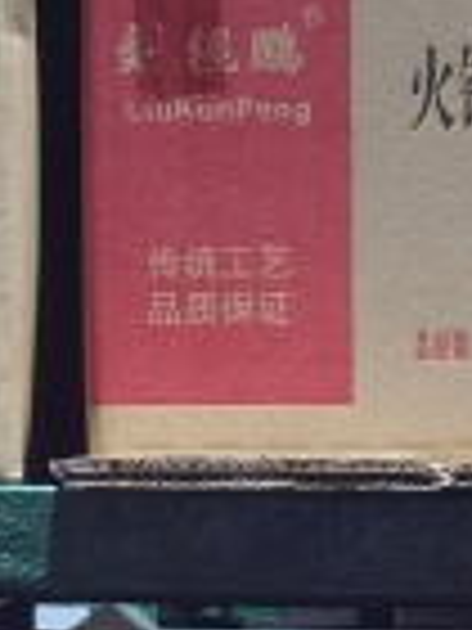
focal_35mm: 206
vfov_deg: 9.3
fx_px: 3745
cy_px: 1019
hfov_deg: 7.2
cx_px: 454
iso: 640
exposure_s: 1/33.3
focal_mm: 6.71
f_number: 1.9
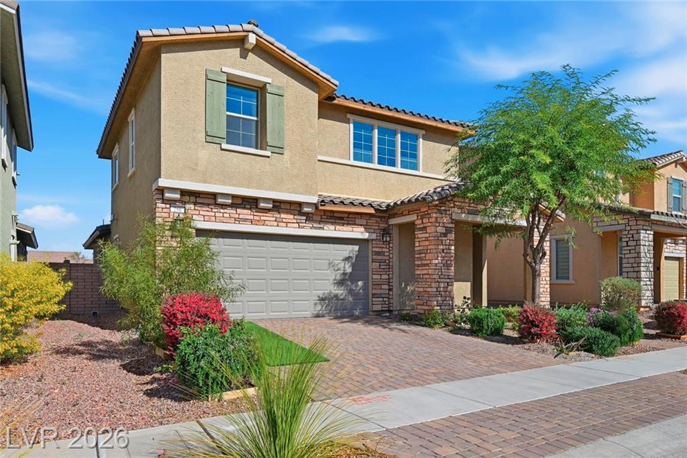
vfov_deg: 53.1
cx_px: 344
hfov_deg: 73.8
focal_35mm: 24
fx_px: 458
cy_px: 229
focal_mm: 24
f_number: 10
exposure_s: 1/1600
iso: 125
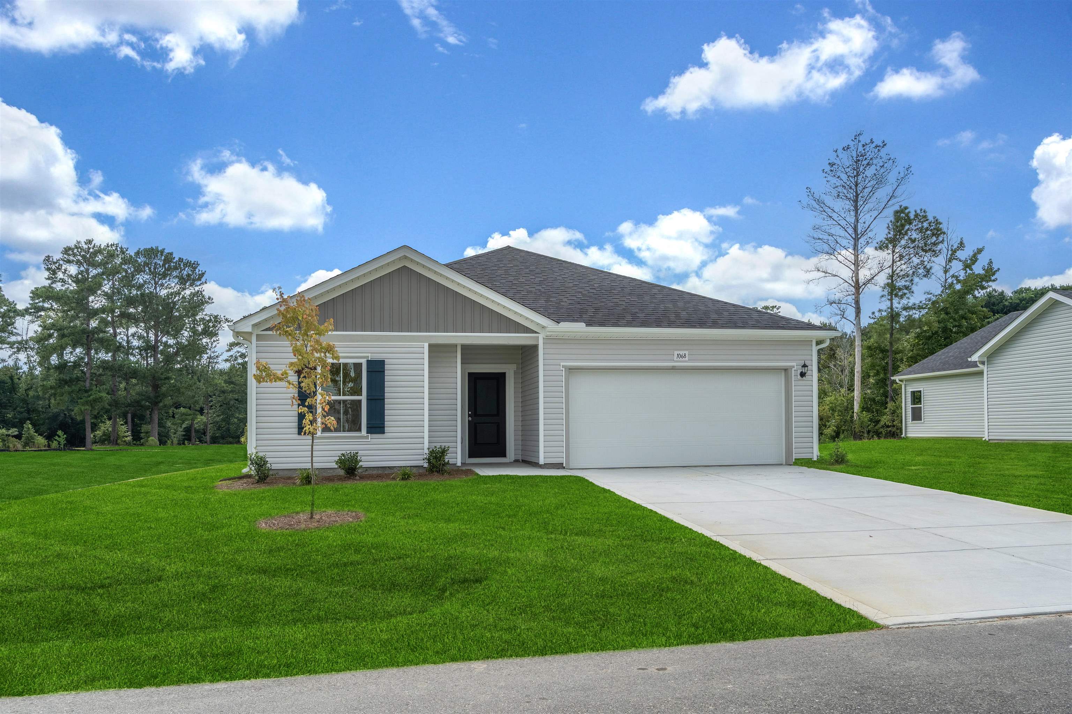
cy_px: 357
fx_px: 804
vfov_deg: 47.9
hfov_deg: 67.4
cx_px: 536
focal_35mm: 27
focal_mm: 27
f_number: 8
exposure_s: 1/1000
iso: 400
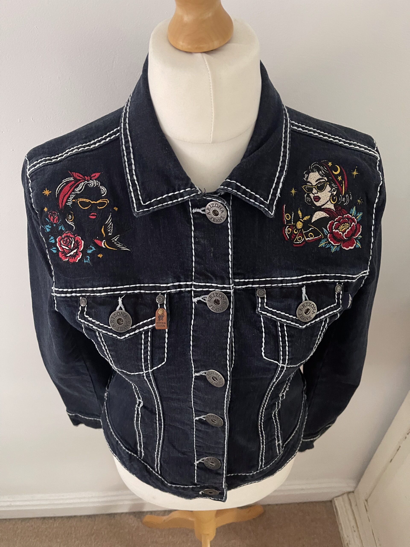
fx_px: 395
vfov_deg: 69.4
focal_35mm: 25
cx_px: 205
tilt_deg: -40.7
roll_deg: +0.4
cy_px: 274
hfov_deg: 54.9
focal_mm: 5.1
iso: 640
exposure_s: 1/30
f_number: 1.6
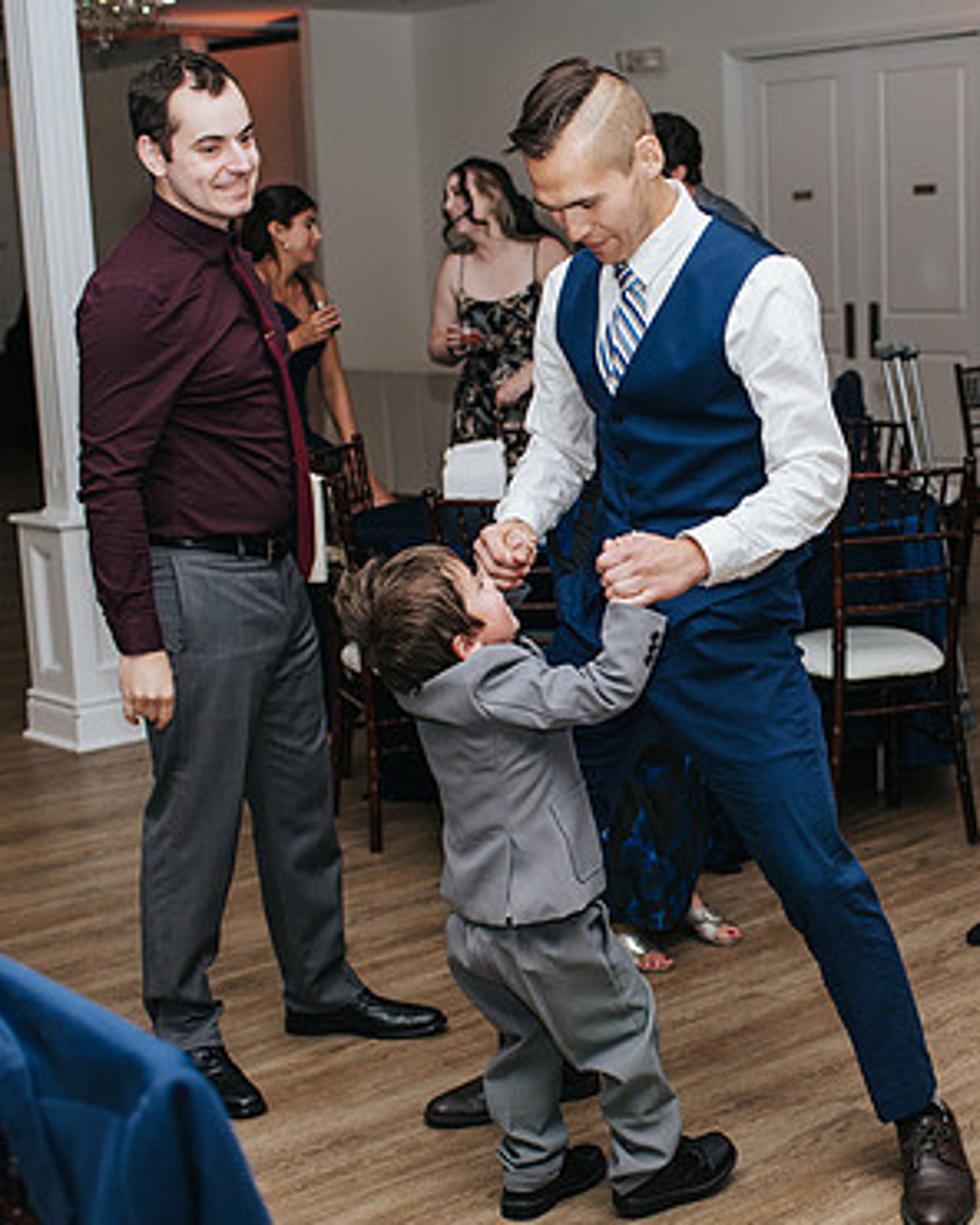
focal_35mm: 60
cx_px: 750
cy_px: 692
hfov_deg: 25.1
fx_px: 2175
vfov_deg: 31.4
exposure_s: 1/200
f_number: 3.2
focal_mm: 35
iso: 800
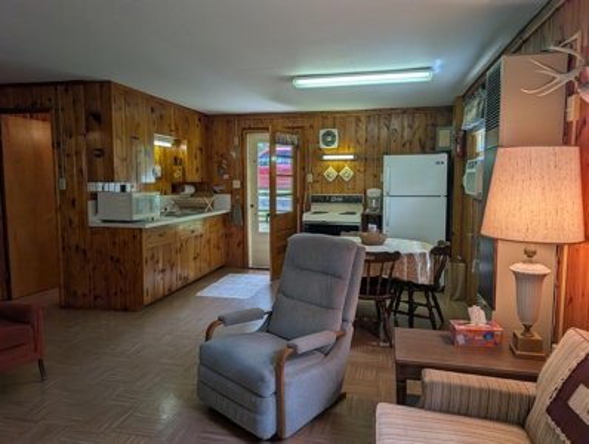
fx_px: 409
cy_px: 222
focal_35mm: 24
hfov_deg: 71.5
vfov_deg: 57.0
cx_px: 294
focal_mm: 6.9
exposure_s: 1/120
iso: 44
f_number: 1.68
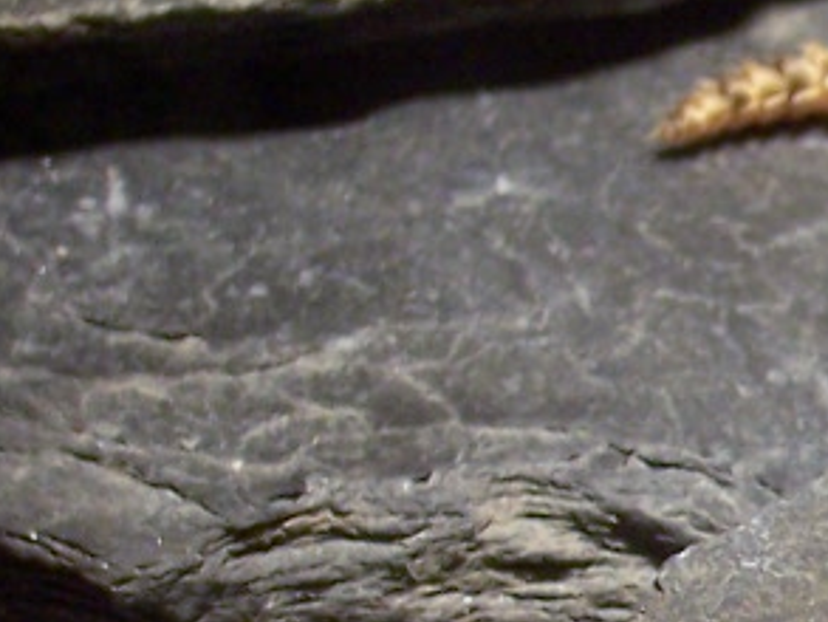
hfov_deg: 7.1
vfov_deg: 5.5
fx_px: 6461
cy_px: 608
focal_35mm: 270
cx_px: 1633
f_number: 4
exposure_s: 1/60
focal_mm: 10.8
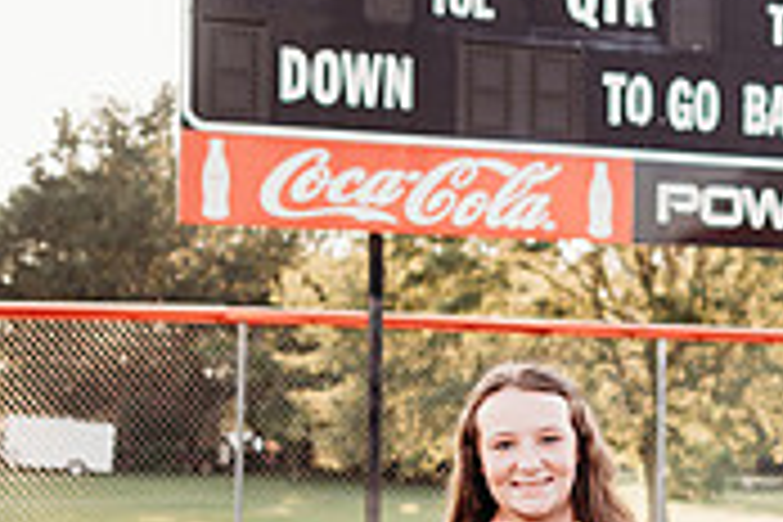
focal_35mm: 80
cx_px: 760
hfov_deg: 24.4
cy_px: 439
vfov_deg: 16.9
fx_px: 1740
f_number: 2
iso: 125
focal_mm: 24
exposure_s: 1/500
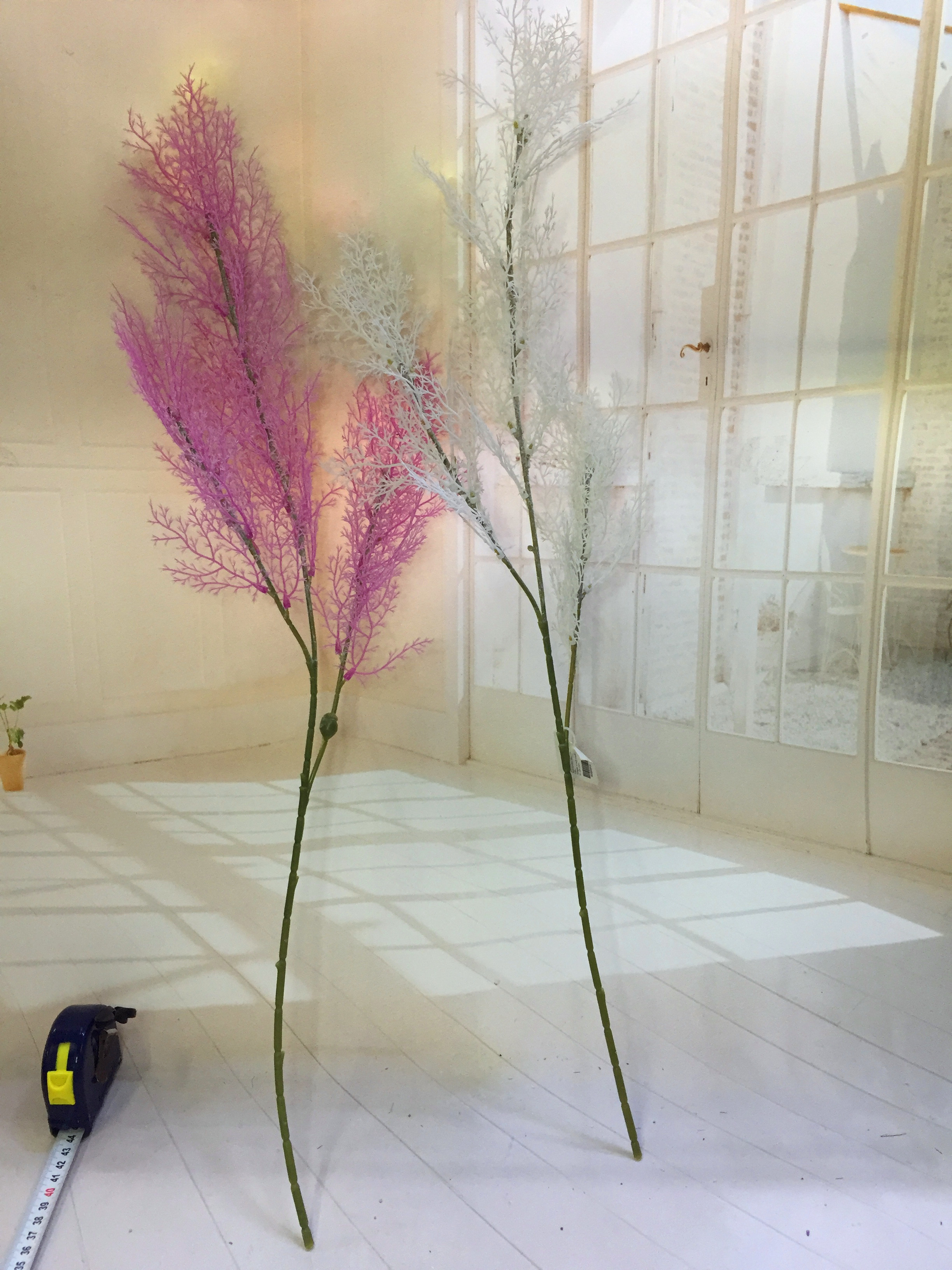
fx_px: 1063
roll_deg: +0.6
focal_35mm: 29
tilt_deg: -20.3
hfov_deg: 48.2
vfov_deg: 61.7
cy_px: 635
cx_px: 476
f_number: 2.2
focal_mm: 4.15
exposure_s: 1/33
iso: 50
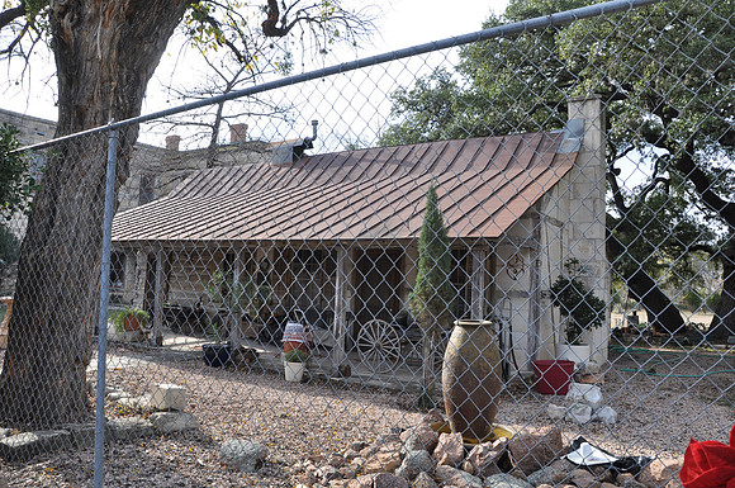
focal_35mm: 27
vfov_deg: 47.8
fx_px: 550
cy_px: 244
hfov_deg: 67.5
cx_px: 368
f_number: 9
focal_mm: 18
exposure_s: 1/80
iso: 200
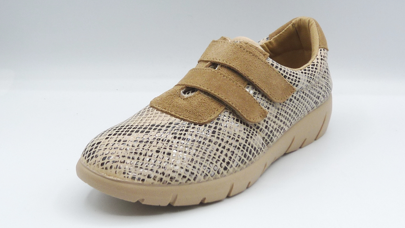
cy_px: 89
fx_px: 601
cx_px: 203
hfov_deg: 37.2
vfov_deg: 21.4
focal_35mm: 56
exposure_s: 1/200
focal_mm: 5.2
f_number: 5
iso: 100
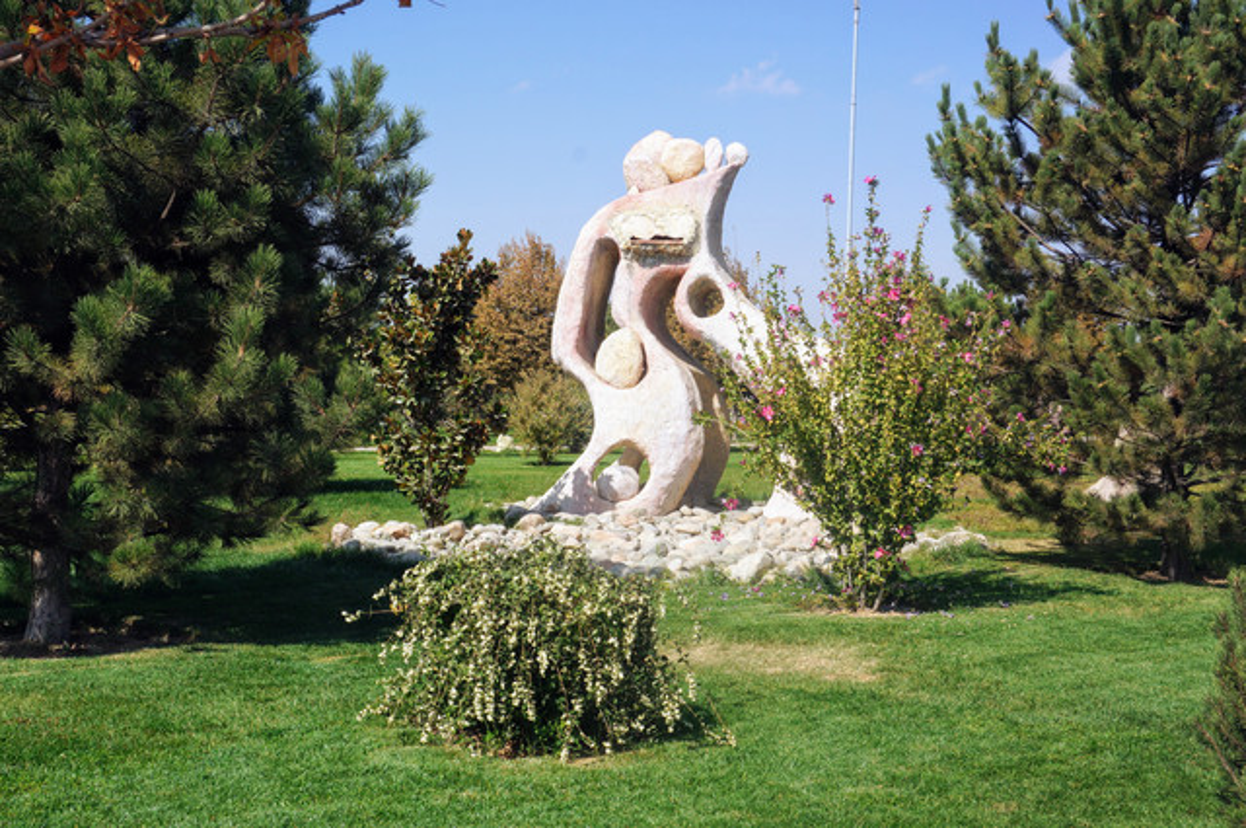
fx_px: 1556
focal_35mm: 45
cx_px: 623
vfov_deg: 29.8
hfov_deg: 43.7
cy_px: 414
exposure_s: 1/160
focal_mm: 30
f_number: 13
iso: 100
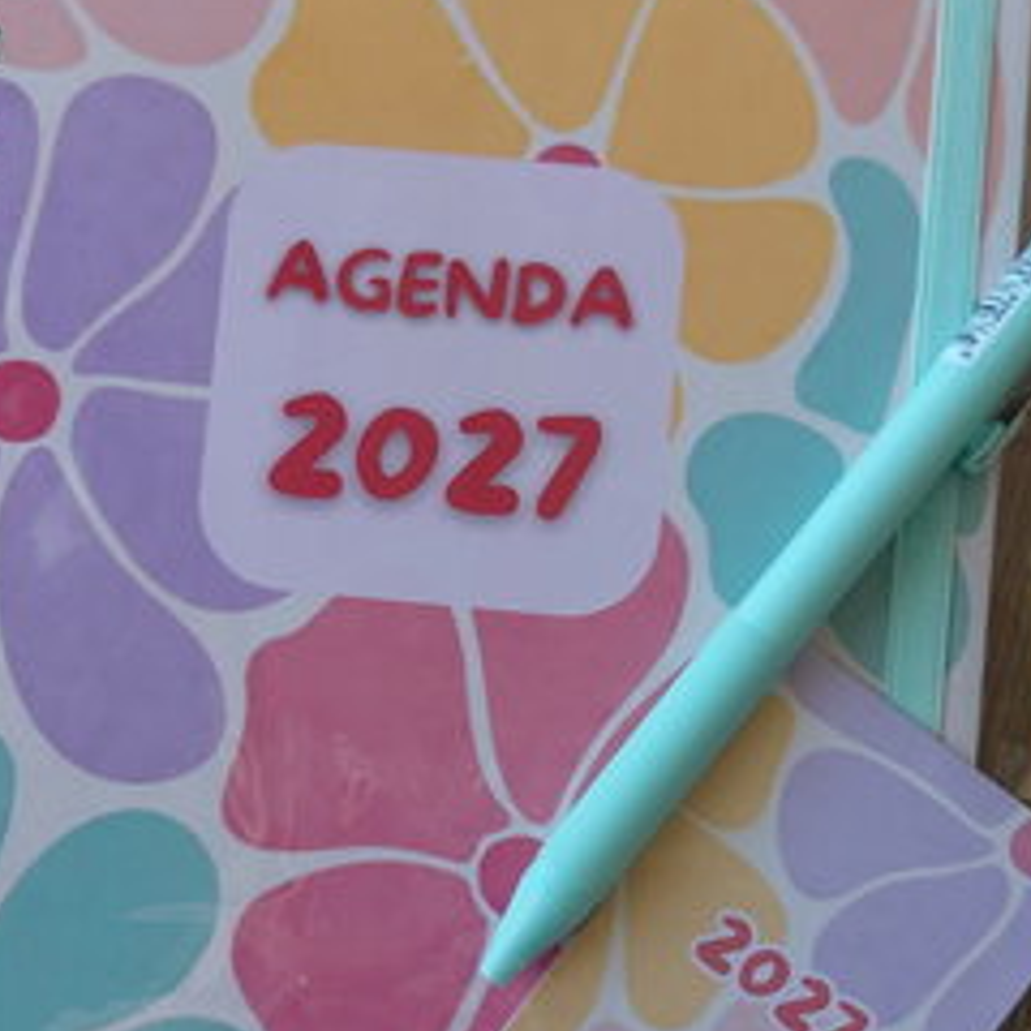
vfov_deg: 34.5
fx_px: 1651
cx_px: 485
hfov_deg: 34.7
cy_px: 638
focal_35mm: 49
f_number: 1.8
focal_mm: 4.69
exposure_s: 1/131
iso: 50
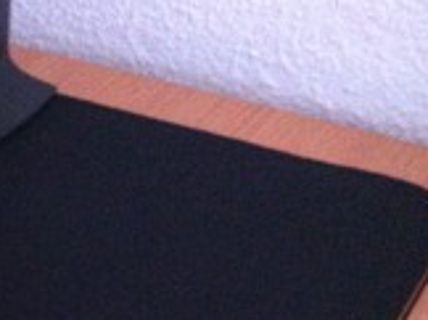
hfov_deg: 17.0
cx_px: -159
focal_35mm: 108
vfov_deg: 13.4
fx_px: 1333
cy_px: 340
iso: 1000
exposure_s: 1/15
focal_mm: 3.85
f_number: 2.8
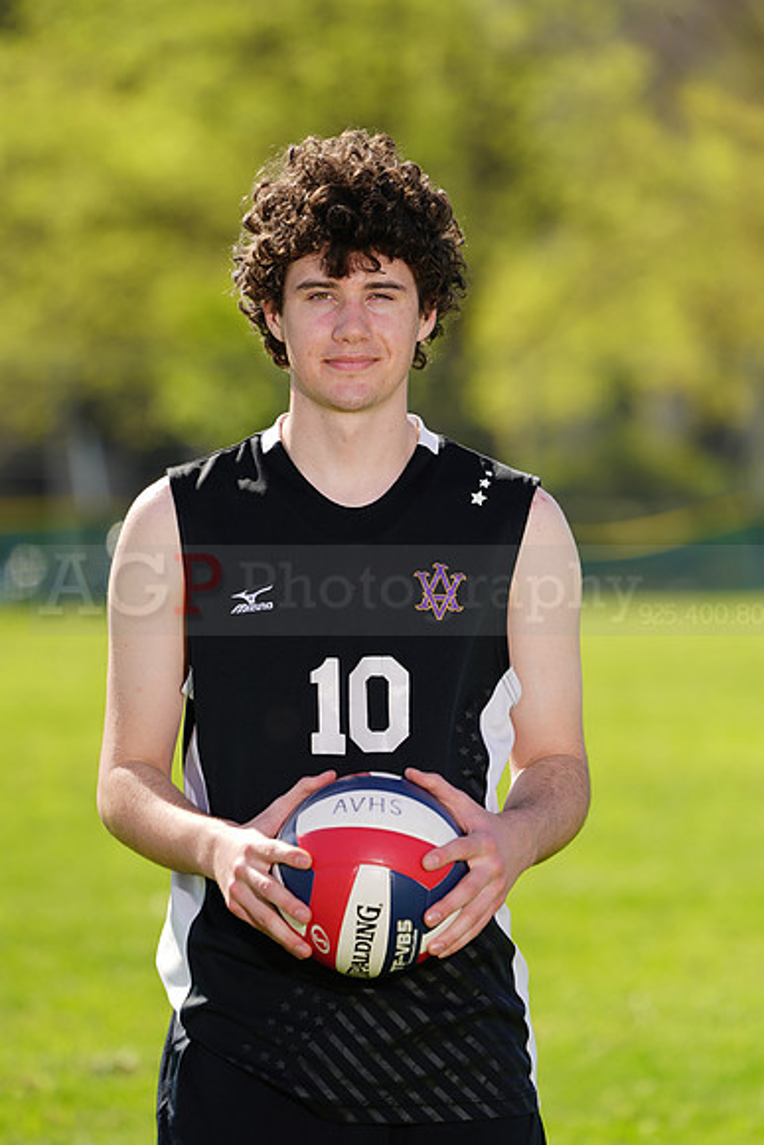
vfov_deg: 6.8
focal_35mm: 303
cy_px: 572
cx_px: 382
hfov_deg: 4.5
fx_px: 9639
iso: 64
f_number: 6.3
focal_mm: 303
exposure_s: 1/200
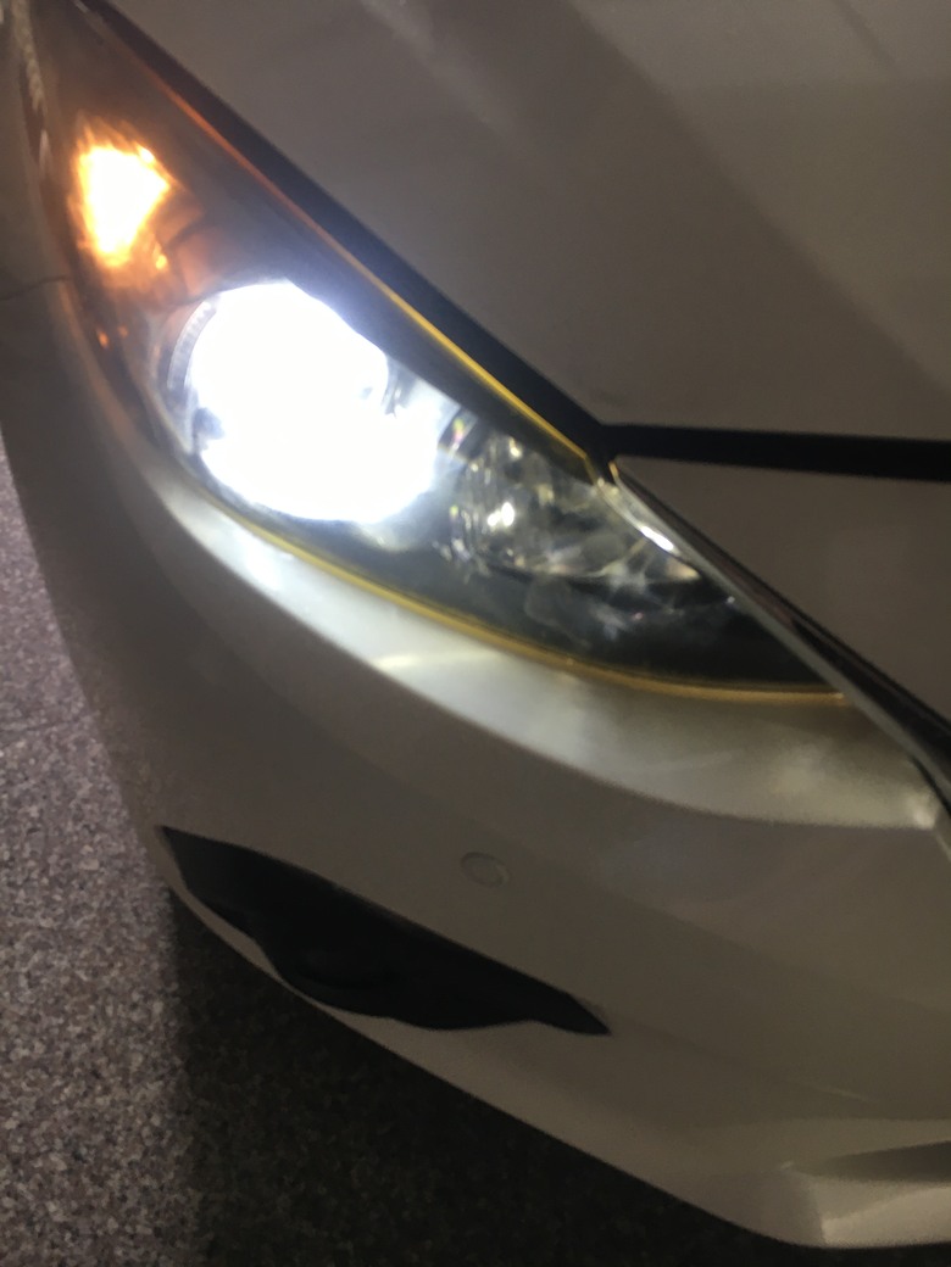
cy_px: 634
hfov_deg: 48.2
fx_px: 1062
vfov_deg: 61.7
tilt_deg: -46.5
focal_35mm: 29
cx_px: 476
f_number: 2.2
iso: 50
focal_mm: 4.15
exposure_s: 1/30
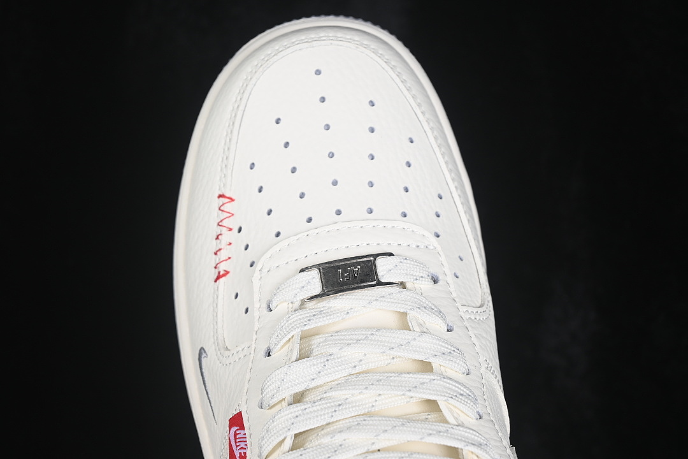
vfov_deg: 18.2
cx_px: 344
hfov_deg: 27.0
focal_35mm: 75
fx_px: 1433
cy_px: 230
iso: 160
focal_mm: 50
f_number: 7.1
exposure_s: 1/80
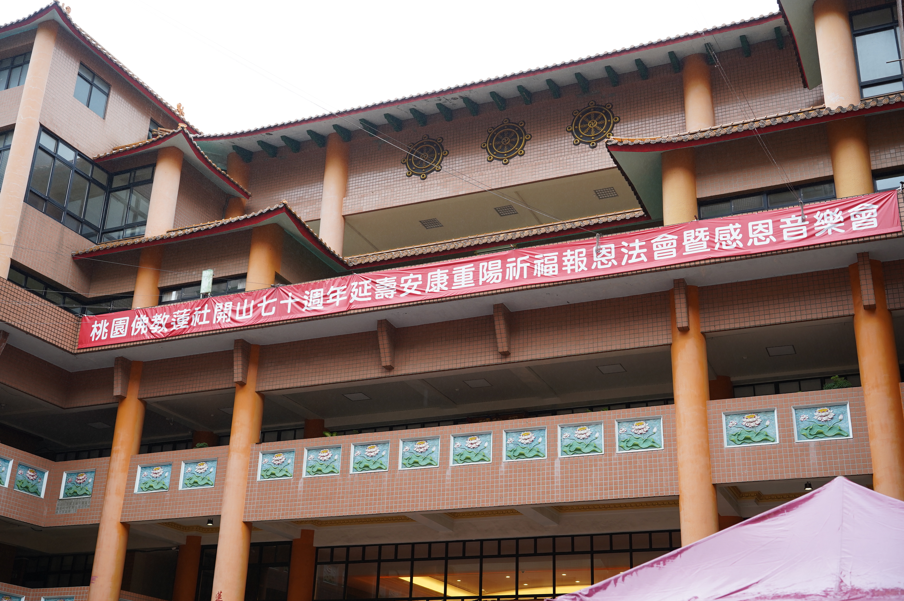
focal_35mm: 42
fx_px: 1054
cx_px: 452
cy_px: 300
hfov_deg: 46.4
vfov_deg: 31.8
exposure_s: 1/160
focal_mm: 42
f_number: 3.2
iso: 320
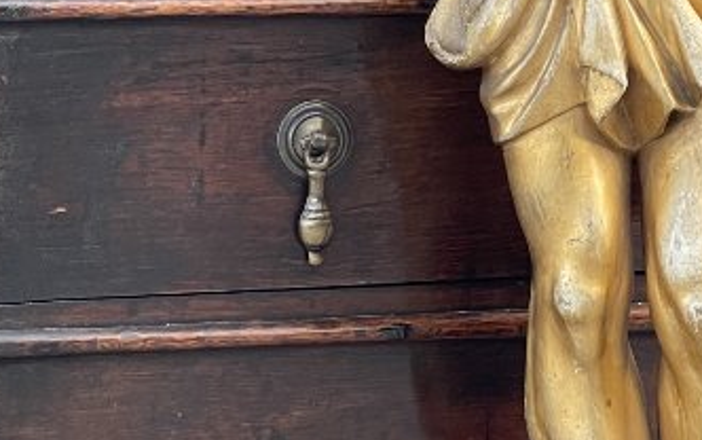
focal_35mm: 199
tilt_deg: -1.7
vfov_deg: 6.6
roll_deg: +0.1
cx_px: 598
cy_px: -51
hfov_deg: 10.5
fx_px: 3810
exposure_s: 1/99
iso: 40
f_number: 2
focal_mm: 6
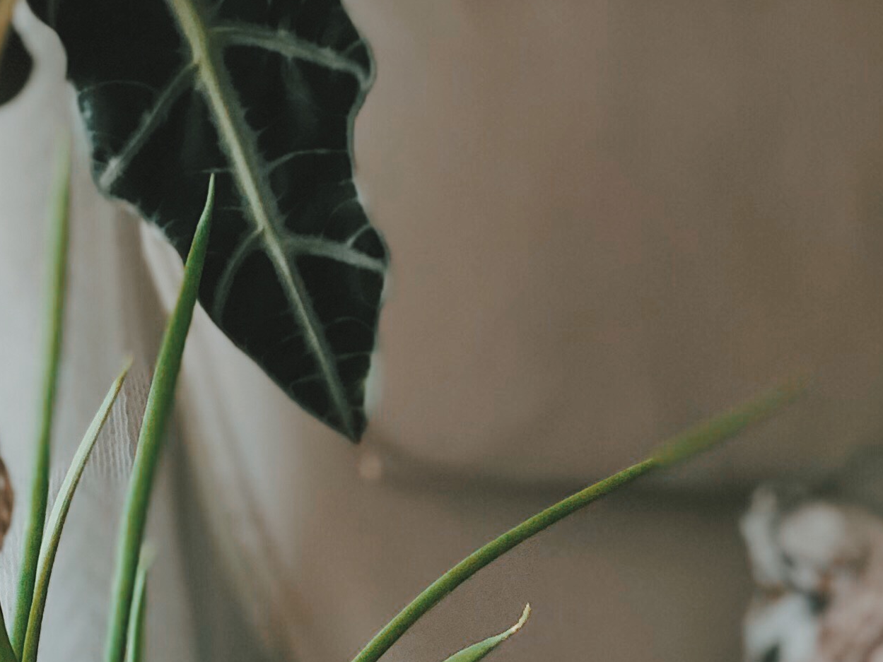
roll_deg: +0.8
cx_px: -37
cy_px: 1060
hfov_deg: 10.6
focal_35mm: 184
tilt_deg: -9.4
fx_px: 4694
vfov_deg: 7.9
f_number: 2.8
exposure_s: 1/30
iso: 32
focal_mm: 6.6
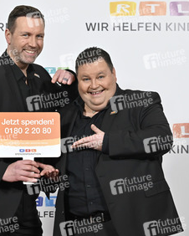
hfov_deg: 14.7
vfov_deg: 18.3
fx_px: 733
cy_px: 122
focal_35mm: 105
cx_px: 59
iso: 1600
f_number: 4.5
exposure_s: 1/400
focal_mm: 70
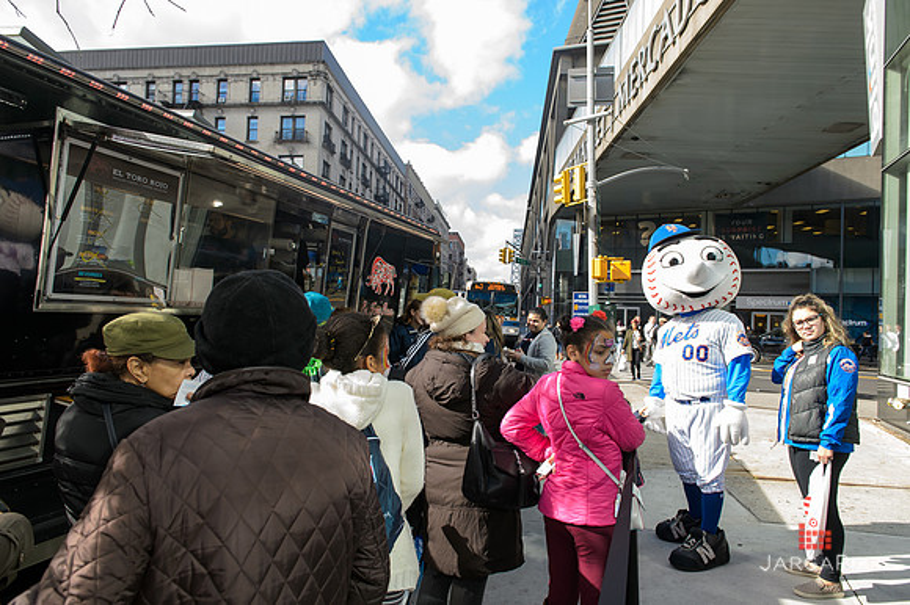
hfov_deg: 73.8
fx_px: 606
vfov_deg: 53.1
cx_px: 455
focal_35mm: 24
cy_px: 302
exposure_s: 1/250
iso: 400
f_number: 5.6
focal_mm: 24
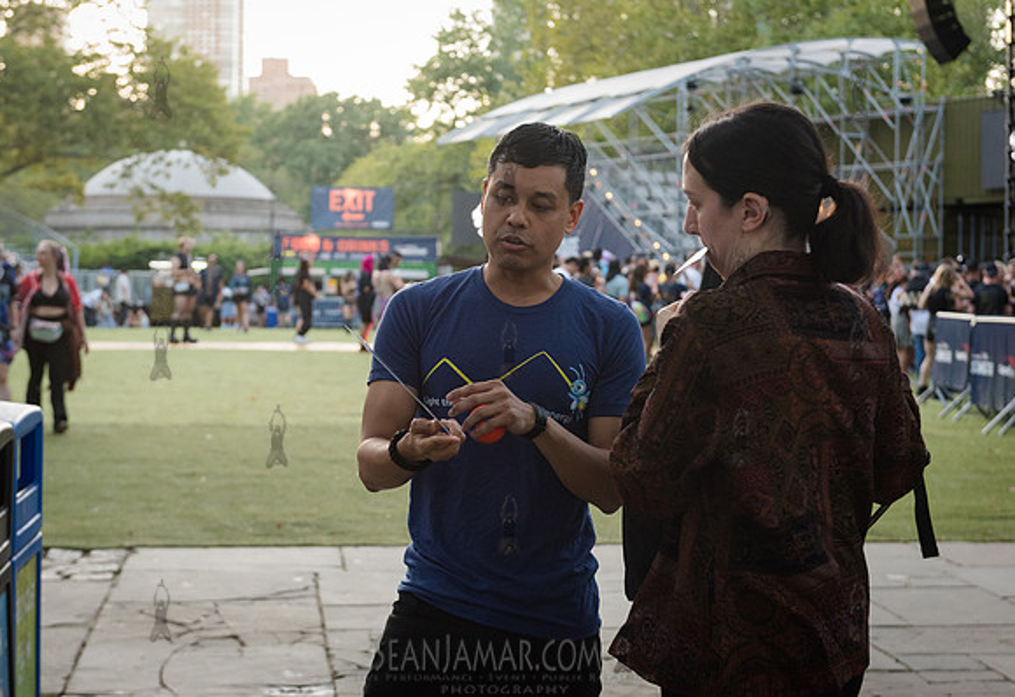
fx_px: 1940
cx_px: 453
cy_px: 347
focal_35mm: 68
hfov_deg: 29.3
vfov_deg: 20.4
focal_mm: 62
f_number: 4.5
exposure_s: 1/250
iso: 2000
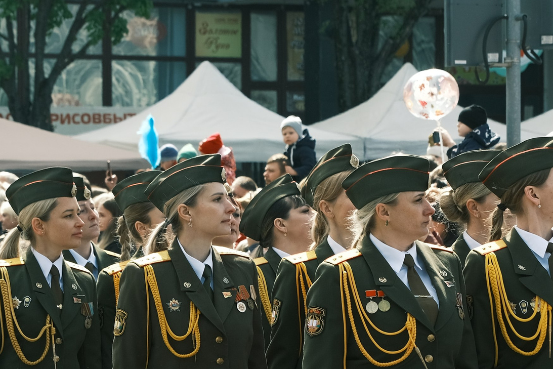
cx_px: 344
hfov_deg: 8.4
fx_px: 3779
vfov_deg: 5.6
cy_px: 422
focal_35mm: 246
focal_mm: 70
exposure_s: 1/320
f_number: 6.4
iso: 200
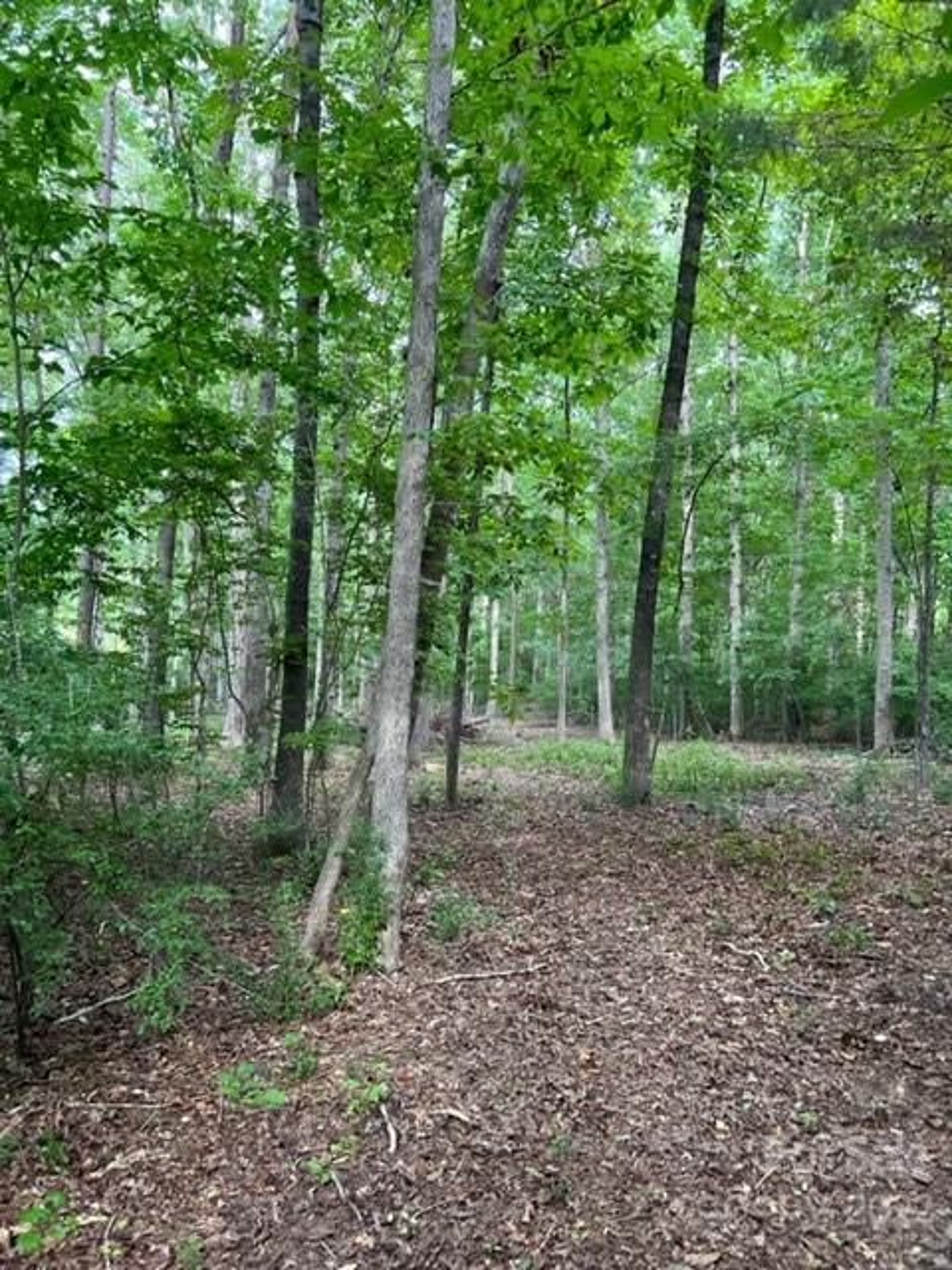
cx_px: 476
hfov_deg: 53.1
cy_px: 635
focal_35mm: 26
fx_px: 953
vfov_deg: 67.3
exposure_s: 1/114
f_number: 1.5
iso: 125
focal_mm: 5.7
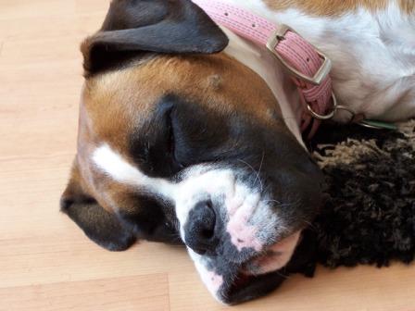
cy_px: 156
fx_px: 1127
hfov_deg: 20.9
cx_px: 208
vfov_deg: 15.7
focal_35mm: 94
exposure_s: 1/45
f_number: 3.2
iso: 140
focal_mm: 15.6
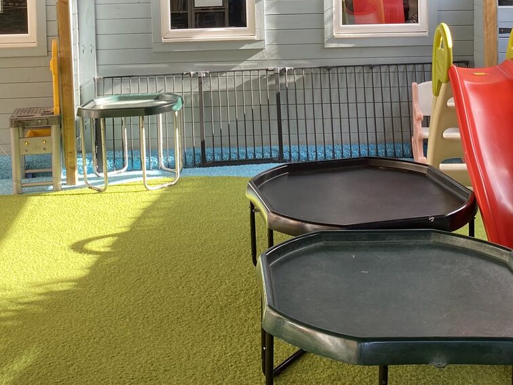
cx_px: 228
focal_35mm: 55
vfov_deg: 25.3
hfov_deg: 34.9
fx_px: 815
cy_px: 3
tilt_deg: -1.0
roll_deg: +0.4
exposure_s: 1/122
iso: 32
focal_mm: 4.25
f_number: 1.8
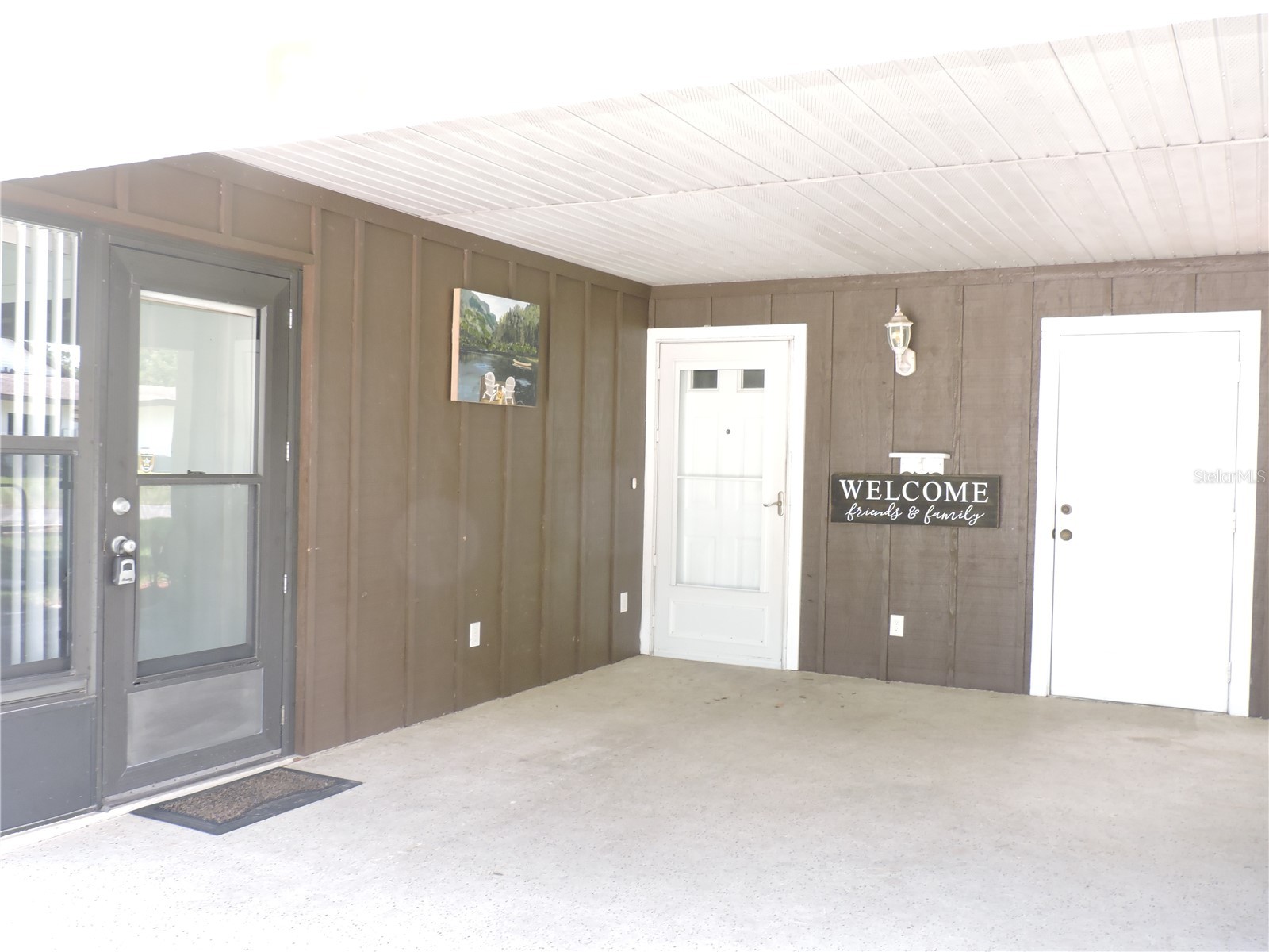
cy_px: 476
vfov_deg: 42.9
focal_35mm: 33
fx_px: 1210
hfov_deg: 55.4
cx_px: 634
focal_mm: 5.9
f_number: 3.2
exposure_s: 1/50
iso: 220
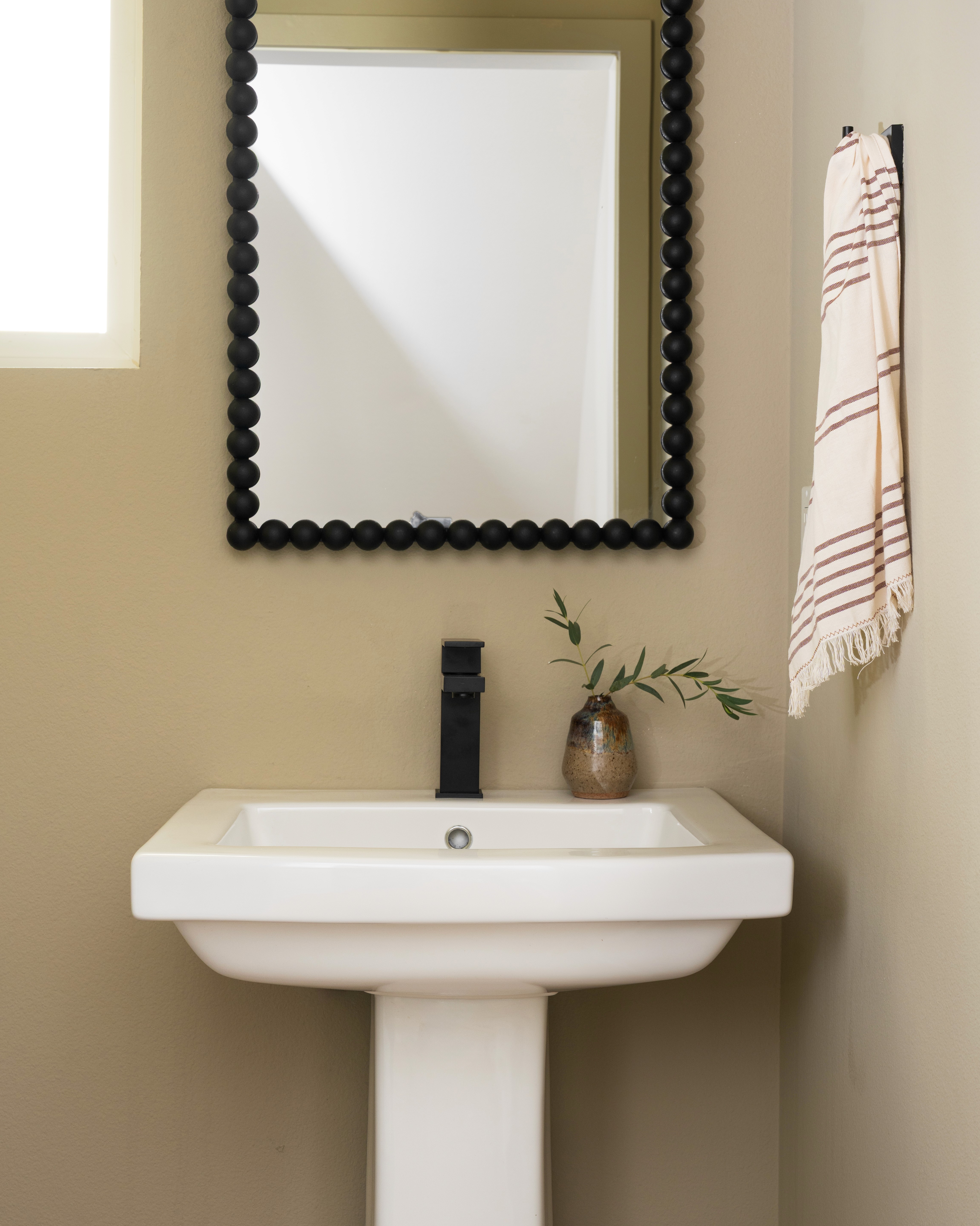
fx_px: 1994
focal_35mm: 55
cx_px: 484
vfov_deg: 34.1
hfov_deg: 27.6
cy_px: 579
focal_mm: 48
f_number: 9
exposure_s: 1/8
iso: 320
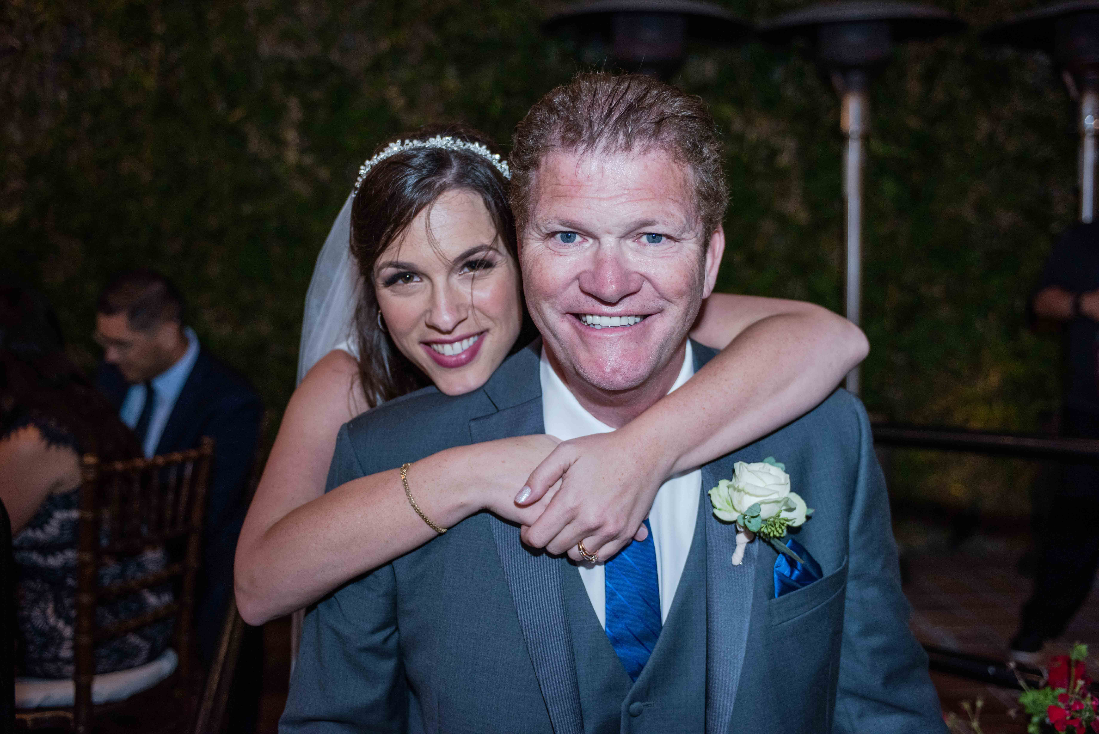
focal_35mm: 40
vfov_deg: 33.4
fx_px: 1221
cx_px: 550
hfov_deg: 48.4
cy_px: 367
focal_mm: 40
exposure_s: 1/125
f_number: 3.2
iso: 1000
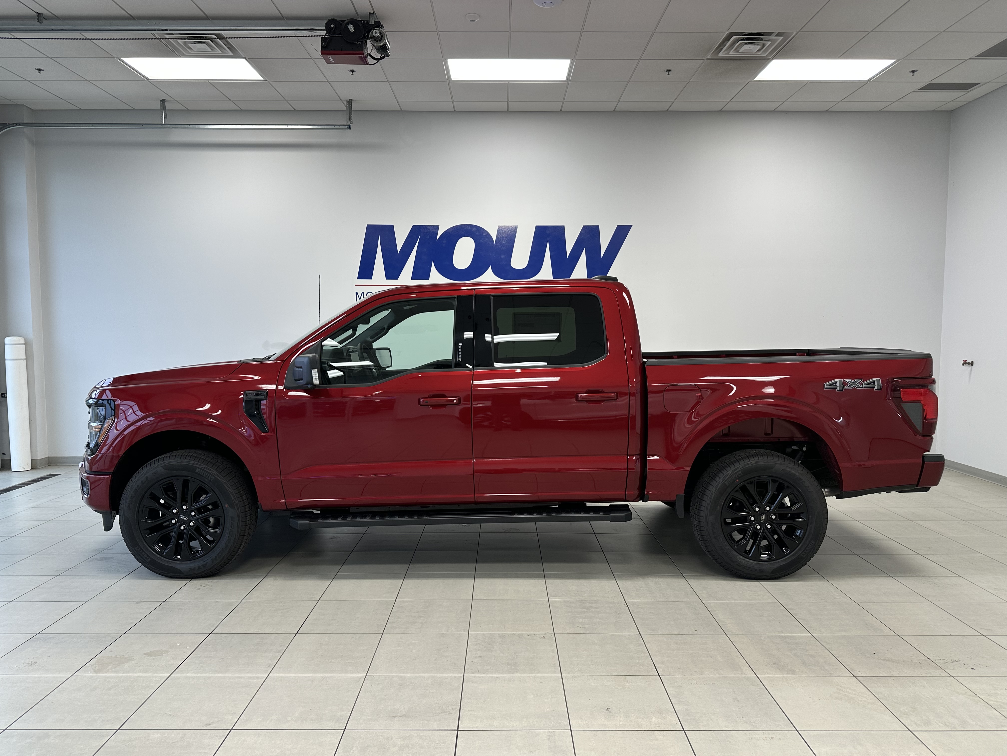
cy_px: 378
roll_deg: +0.2
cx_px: 504
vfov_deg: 56.8
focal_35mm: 24
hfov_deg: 71.6
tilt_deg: -2.6
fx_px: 698
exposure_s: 1/120
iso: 80
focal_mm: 6.86
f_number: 1.78
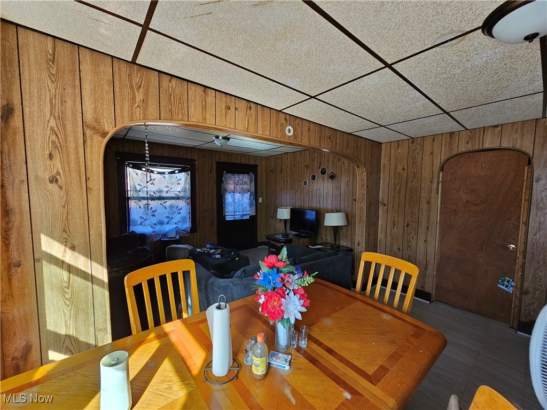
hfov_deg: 106.2
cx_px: 274
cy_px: 205
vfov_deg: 89.9
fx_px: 205
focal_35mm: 13
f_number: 2.2
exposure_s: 1/60
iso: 200
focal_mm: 2.2
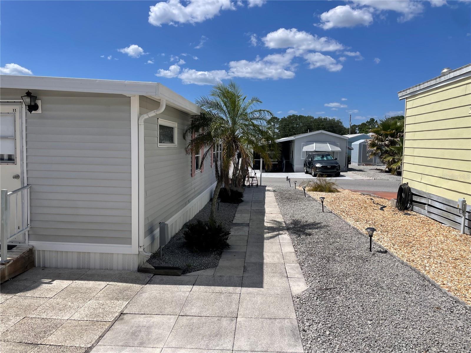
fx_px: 354
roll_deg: -1.6
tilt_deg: -2.8
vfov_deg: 53.1
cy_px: 176
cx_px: 236
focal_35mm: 26
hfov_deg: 67.3
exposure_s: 1/6897
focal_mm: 4.2
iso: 32
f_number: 1.6
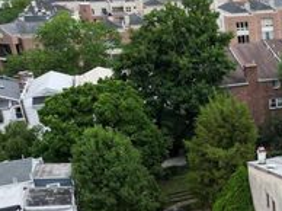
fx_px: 504
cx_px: 339
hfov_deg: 27.5
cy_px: 172
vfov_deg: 23.2
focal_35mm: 62
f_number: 1.7
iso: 150
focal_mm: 6.72
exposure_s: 1/2000
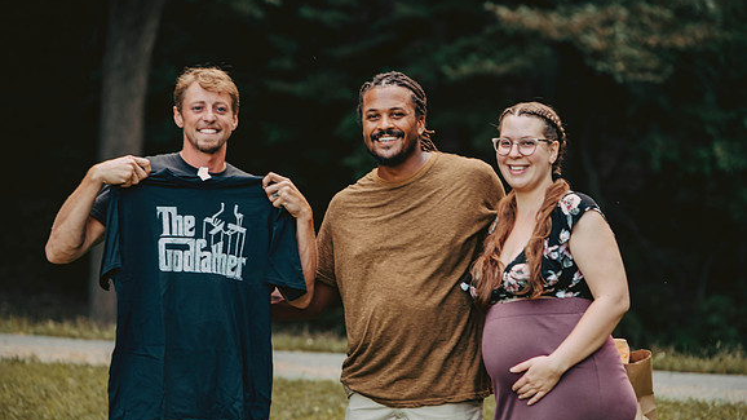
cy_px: 233
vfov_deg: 7.4
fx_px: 3228
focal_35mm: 163
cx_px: 374
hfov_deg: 13.2
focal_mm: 155
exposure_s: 1/100
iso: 400
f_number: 3.5
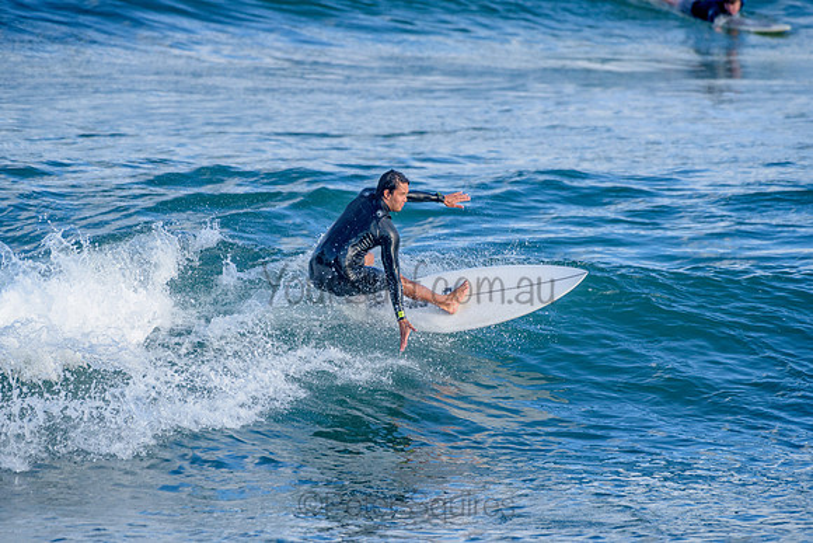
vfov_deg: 2.2
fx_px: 13825
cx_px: 406
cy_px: 272
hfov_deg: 3.4
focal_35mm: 612
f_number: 5.6
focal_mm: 500
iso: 500
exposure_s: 1/1250
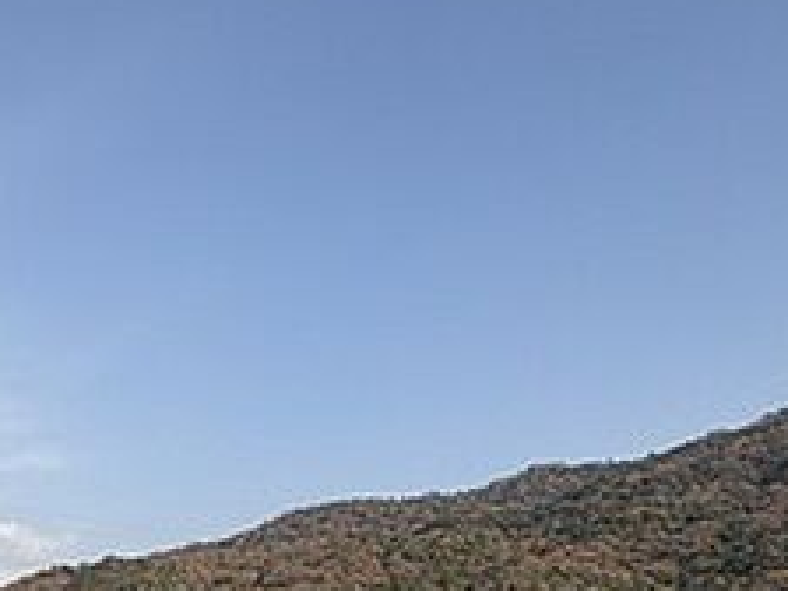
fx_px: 911
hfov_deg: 44.4
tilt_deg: +4.0
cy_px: 626
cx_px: 151
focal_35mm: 40
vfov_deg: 32.3
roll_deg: +1.0
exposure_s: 1/1927
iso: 40
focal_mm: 2.22
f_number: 2.2
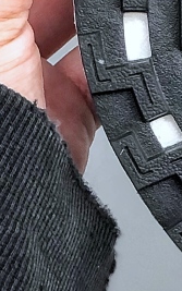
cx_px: 109
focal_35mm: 326
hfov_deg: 4.0
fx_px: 2586
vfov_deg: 6.3
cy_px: -259
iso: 25
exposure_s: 1/33
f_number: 2.8
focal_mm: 6.6
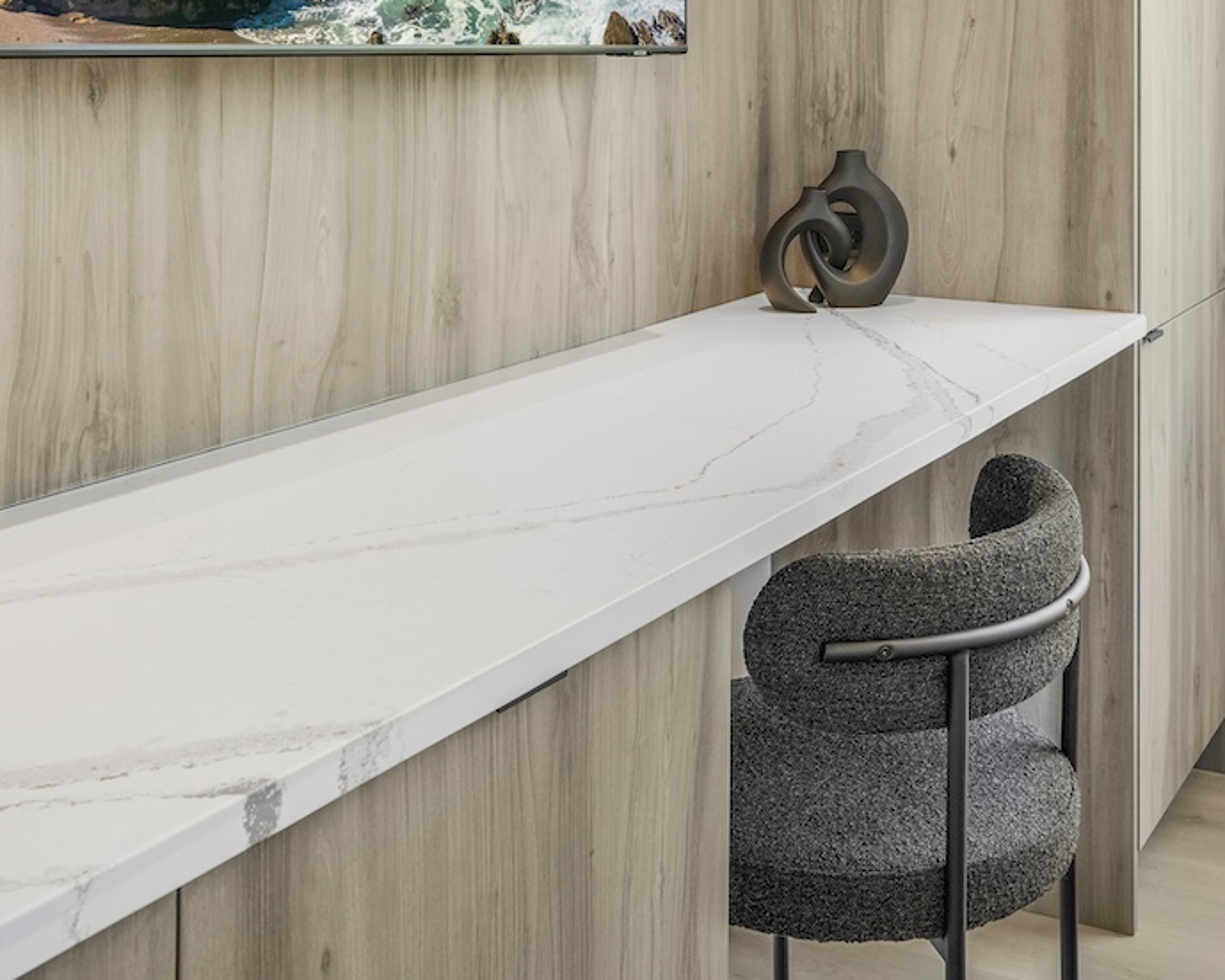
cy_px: 100
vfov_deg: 30.7
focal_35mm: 47
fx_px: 1704
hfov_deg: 39.5
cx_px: 693
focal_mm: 23
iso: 250
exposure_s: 1/20
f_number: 9
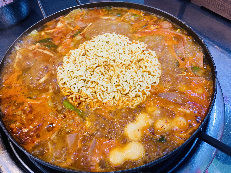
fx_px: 174
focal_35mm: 26
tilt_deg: -51.7
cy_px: 86
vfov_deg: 53.1
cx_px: 116
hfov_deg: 67.3
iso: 100
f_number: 1.8
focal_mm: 4.25
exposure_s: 1/60
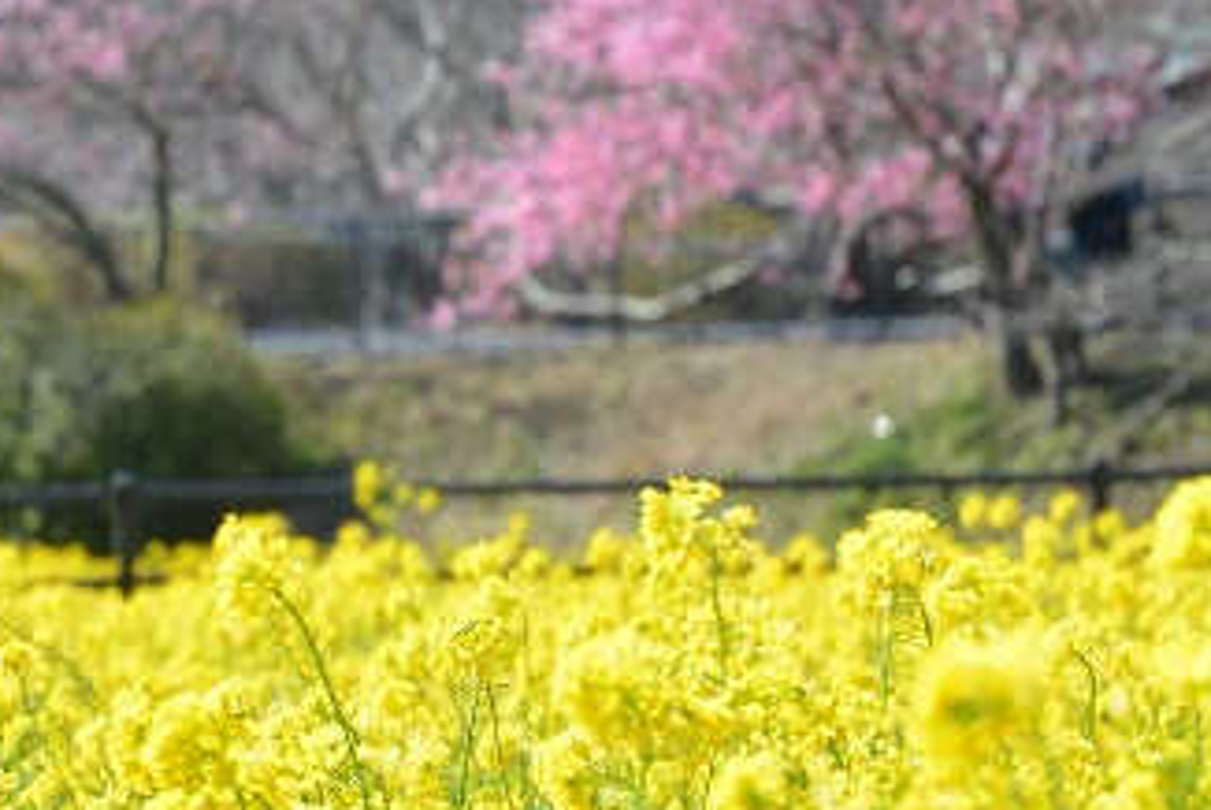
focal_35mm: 547
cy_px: 470
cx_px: 197
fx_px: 18416
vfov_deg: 2.5
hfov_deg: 3.8
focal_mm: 110
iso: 200
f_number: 5.6
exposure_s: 1/500
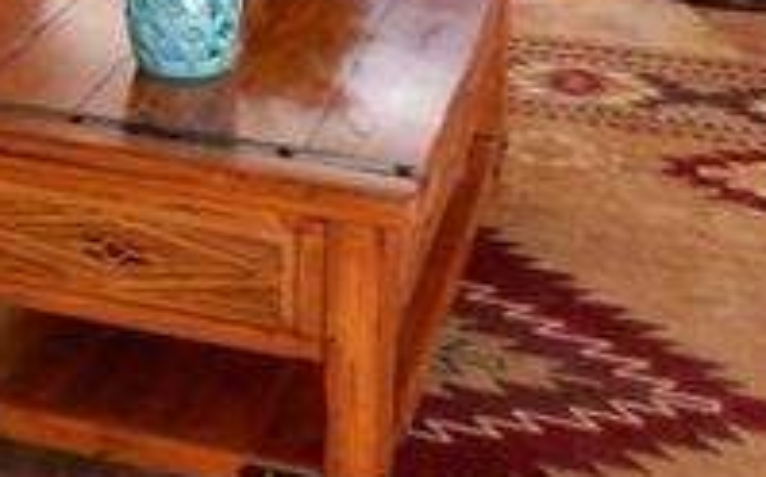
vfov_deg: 13.9
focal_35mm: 86
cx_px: -37
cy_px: -296
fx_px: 1794
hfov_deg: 22.9
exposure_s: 1/30
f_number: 3.7
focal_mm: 4.5
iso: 200
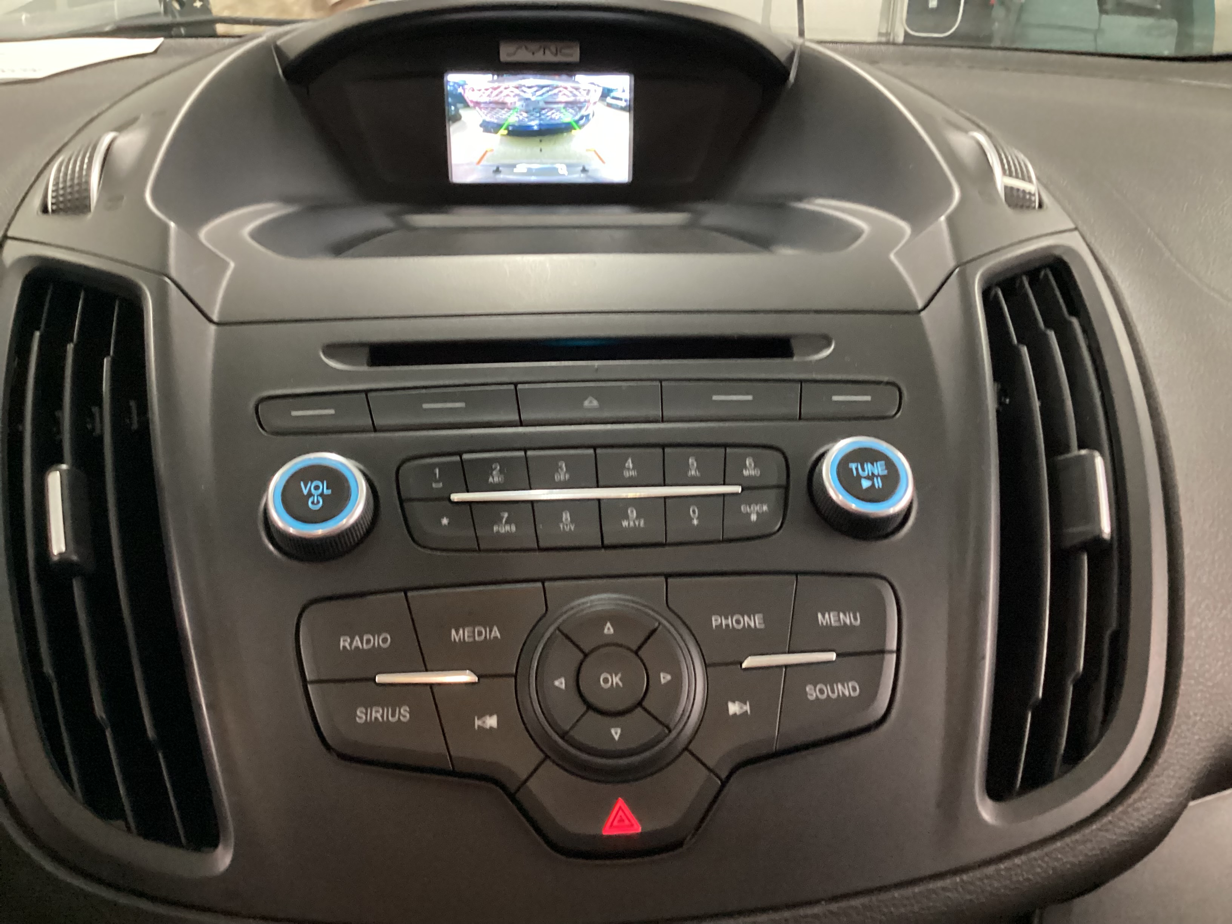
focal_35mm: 31
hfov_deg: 58.4
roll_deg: -2.6
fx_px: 1103
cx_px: 616
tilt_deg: -25.4
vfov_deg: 45.4
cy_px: 462
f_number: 2.4
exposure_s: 1/20
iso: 800
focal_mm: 3.3
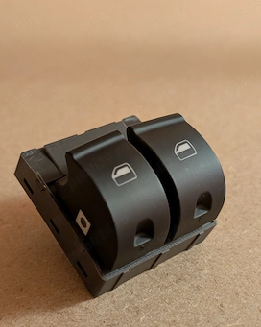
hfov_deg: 27.1
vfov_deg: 33.6
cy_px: 180
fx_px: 542
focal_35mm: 56
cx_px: 131
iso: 809
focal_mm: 6.9
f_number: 1.68
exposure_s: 1/16.7
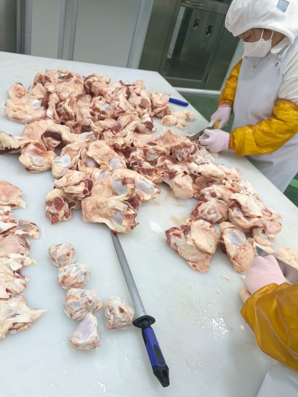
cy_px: 219
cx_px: 122
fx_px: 321
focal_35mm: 28
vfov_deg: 63.3
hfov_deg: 49.5
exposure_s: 1/50
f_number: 1.88
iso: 882
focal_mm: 5.59
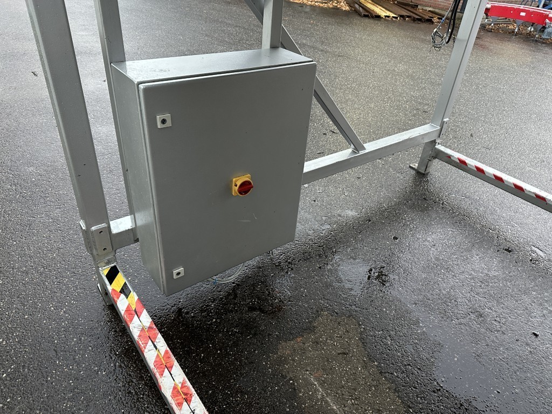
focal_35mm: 24
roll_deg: -5.4
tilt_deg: -32.8
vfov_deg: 56.8
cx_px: 276
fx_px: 383
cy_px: 207
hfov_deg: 71.6
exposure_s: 1/50
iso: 320
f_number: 1.78
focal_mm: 6.86
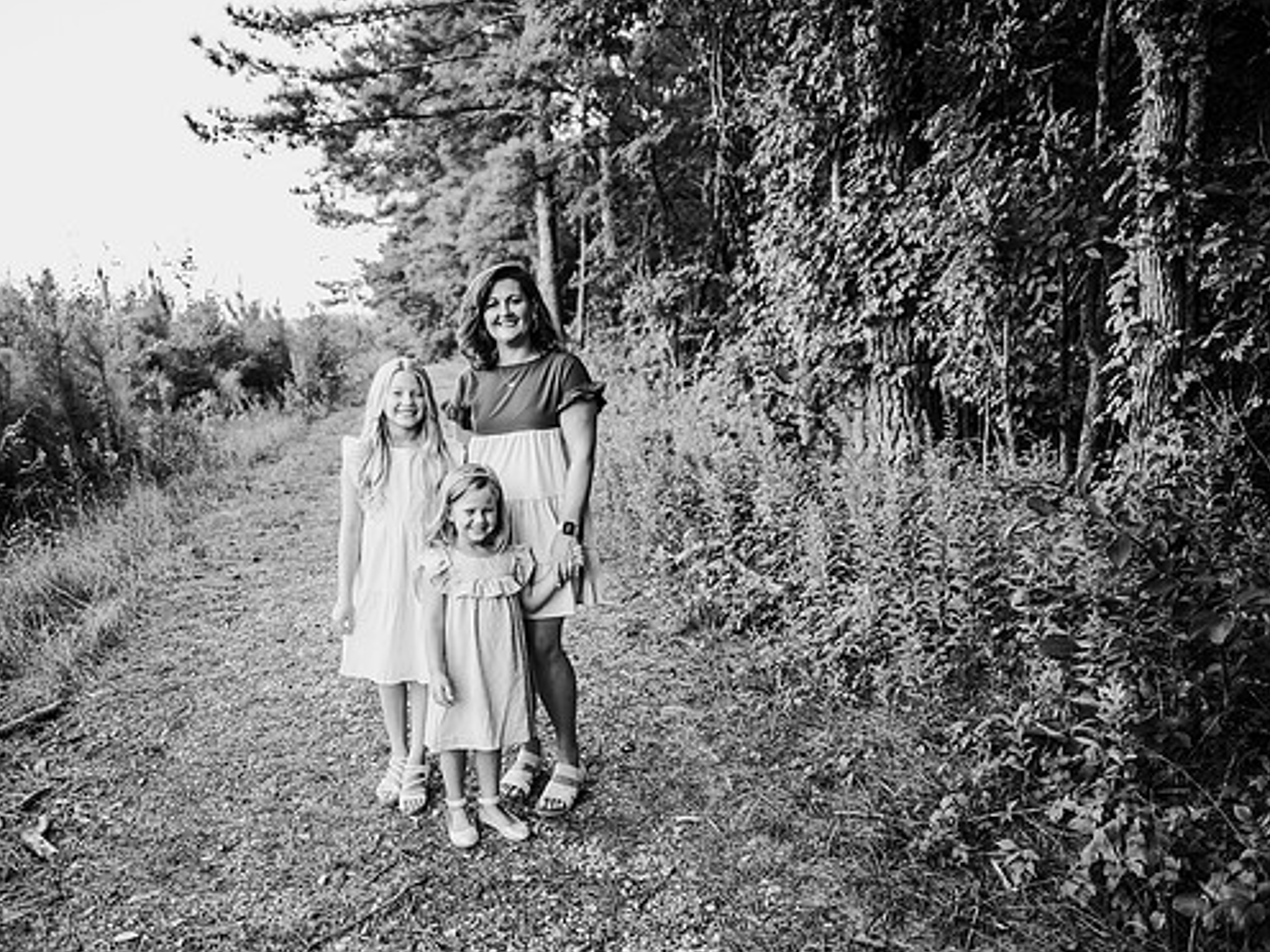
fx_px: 991
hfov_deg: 64.9
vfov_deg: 51.3
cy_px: 490
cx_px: 535
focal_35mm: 27
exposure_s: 1/250
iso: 320
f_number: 2.2
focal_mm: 24
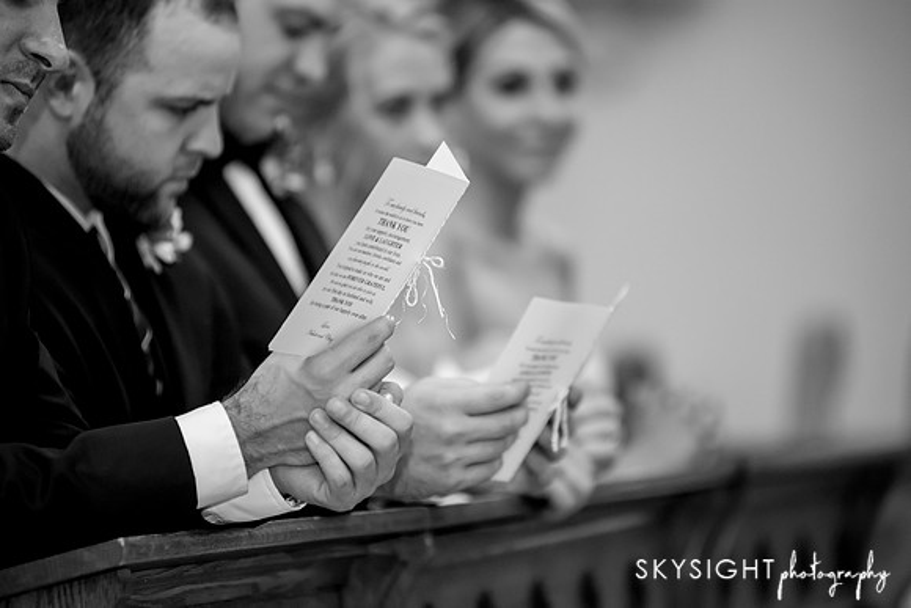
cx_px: 456
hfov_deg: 10.3
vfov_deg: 6.9
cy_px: 304
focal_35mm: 200
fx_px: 5062
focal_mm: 200
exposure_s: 1/200
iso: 2500
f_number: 3.5
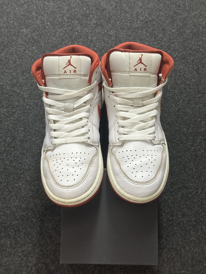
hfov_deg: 30.3
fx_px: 381
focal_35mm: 48
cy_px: 137
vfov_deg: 39.7
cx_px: 103
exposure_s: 1/50
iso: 250
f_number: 1.78
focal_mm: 6.86
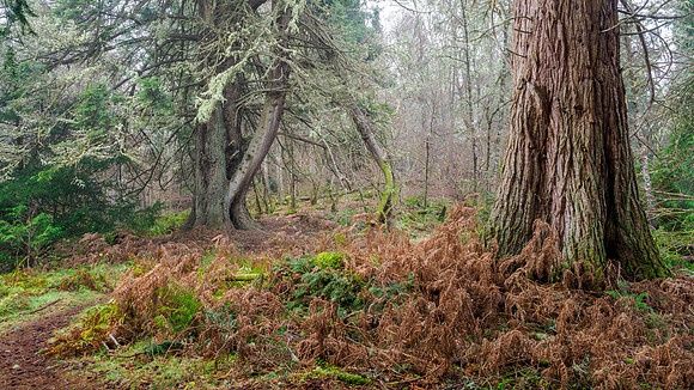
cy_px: 130
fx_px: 481
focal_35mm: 26
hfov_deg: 71.6
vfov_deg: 43.5
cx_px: 347
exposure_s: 1.6
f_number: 7.1
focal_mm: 12
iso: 200
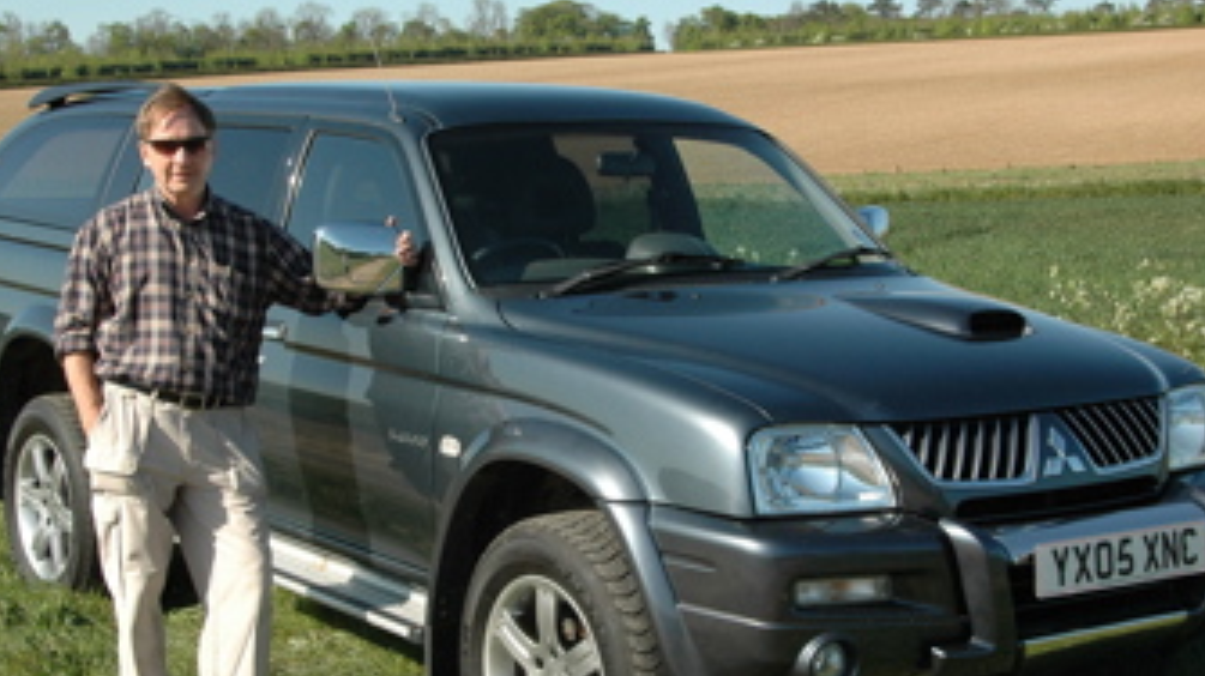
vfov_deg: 18.3
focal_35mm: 66
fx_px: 2096
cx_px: 615
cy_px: 387
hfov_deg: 32.1
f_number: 14
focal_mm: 35
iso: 400
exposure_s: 1/250
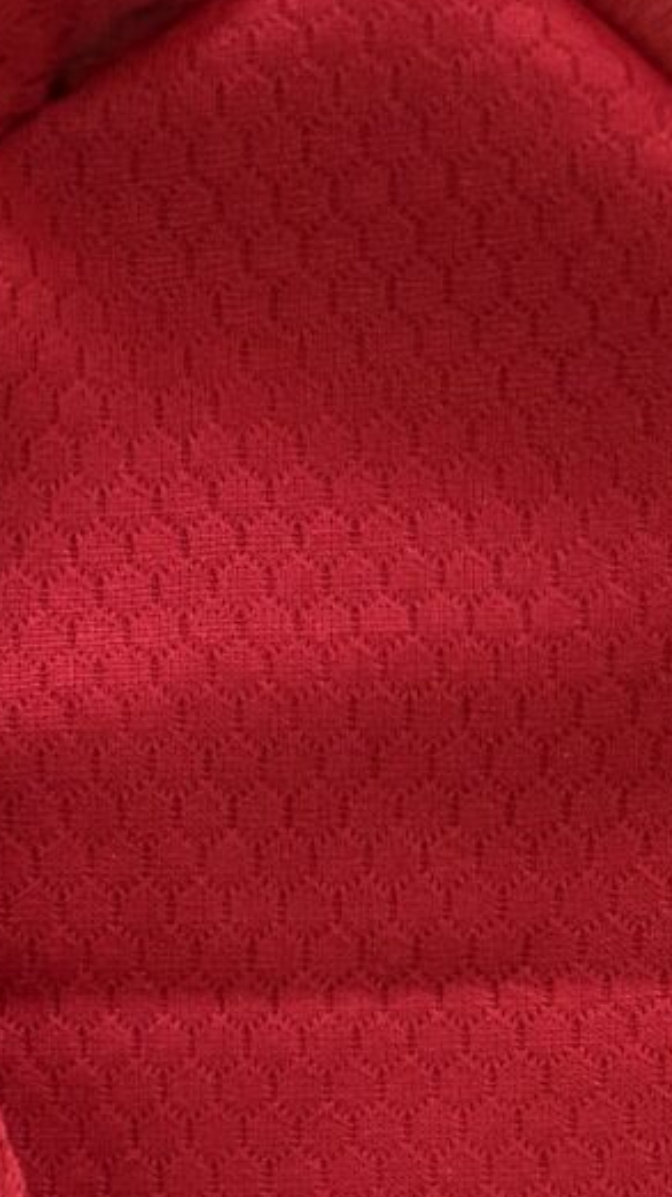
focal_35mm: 139
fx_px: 4410
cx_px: -695
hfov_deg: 8.3
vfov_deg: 12.3
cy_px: 2846
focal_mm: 5.96
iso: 400
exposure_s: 1/50
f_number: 1.6
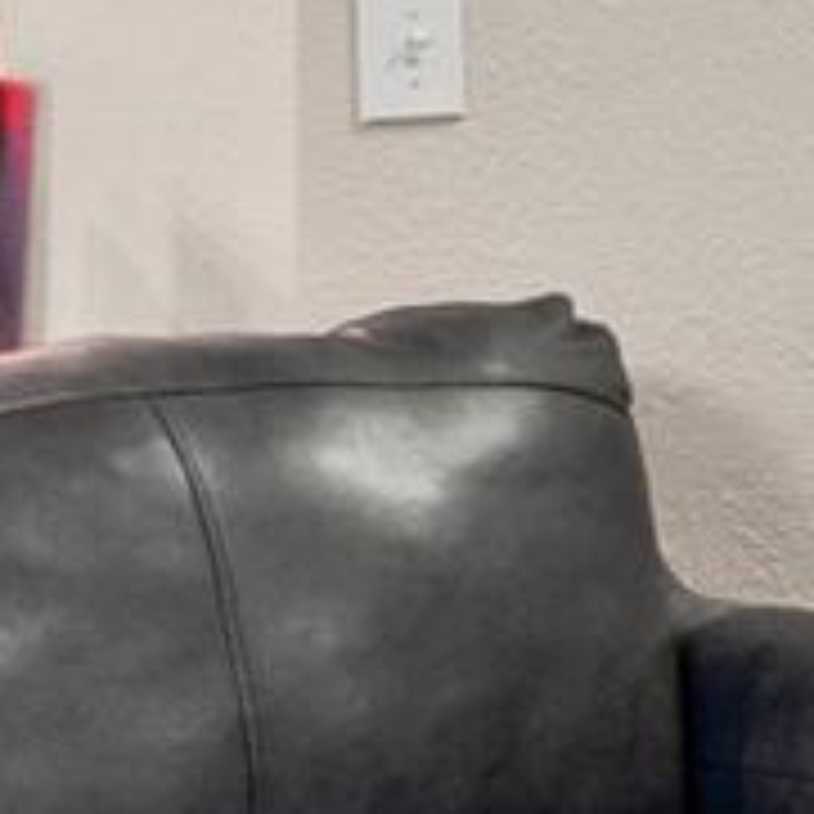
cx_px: 2649
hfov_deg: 9.8
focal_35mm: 120
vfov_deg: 14.4
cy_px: 85
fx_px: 3193
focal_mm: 16
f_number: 9
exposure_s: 1/5
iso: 640
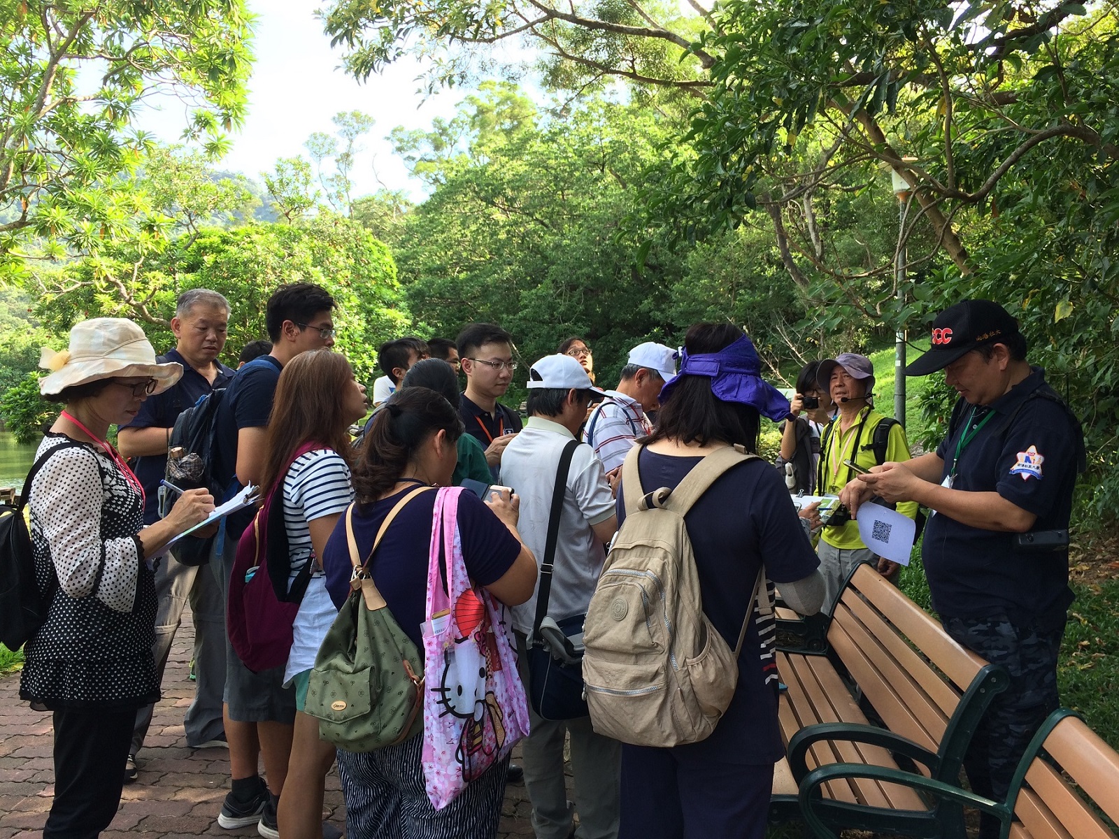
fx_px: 937
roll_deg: -0.6
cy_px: 420
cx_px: 560
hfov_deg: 61.7
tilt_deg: -0.4
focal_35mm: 29
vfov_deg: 48.2
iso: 32
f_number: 2.2
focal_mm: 4.15
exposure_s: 1/160
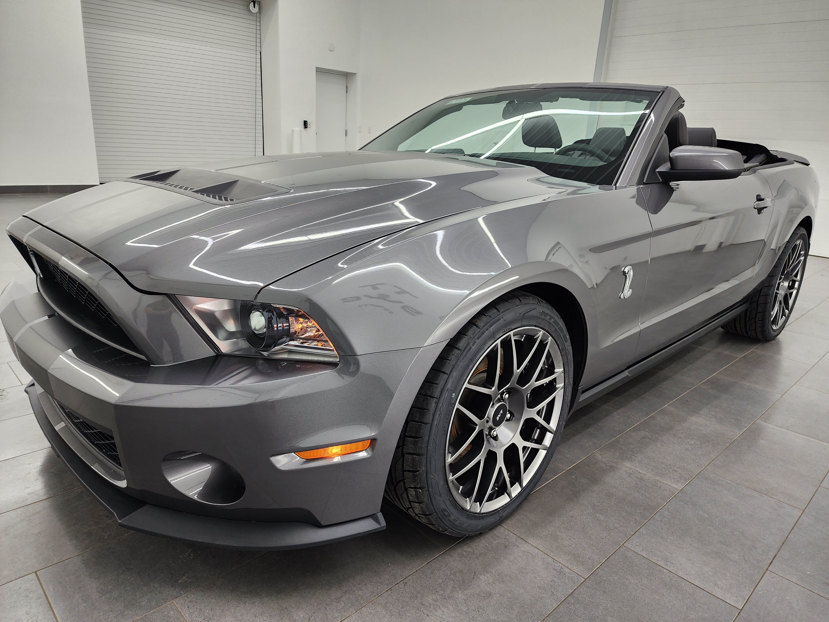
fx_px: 551
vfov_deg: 58.9
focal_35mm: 23
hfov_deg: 73.9
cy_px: 311
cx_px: 414
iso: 80
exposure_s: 1/120
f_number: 1.8
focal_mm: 6.4
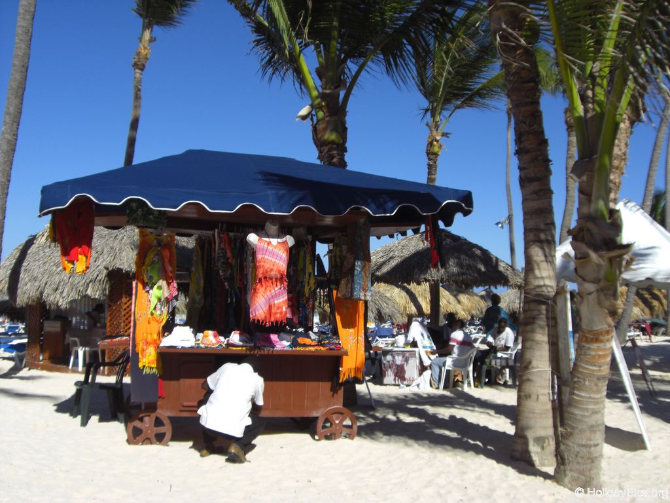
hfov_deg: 49.0
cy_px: 252
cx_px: 335
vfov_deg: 37.7
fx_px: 735
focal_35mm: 38
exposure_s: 1/200
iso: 64
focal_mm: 6.2
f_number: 8
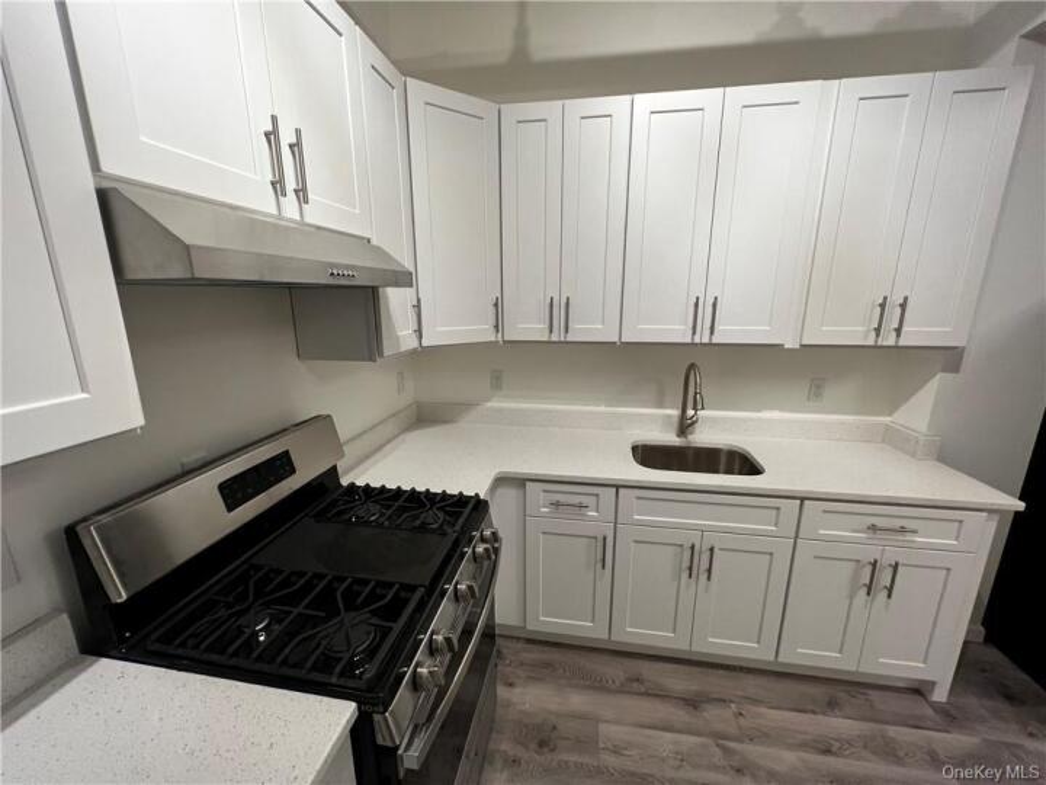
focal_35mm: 13
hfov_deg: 106.2
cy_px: 392
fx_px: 393
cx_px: 523
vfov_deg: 89.9
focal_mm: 1.57
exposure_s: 1/60
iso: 160
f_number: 1.8
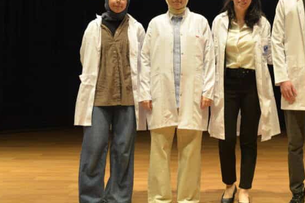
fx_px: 593
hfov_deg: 28.5
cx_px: 222
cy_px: 40
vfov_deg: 19.3
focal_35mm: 70
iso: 800
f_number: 4
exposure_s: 1/50
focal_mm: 38
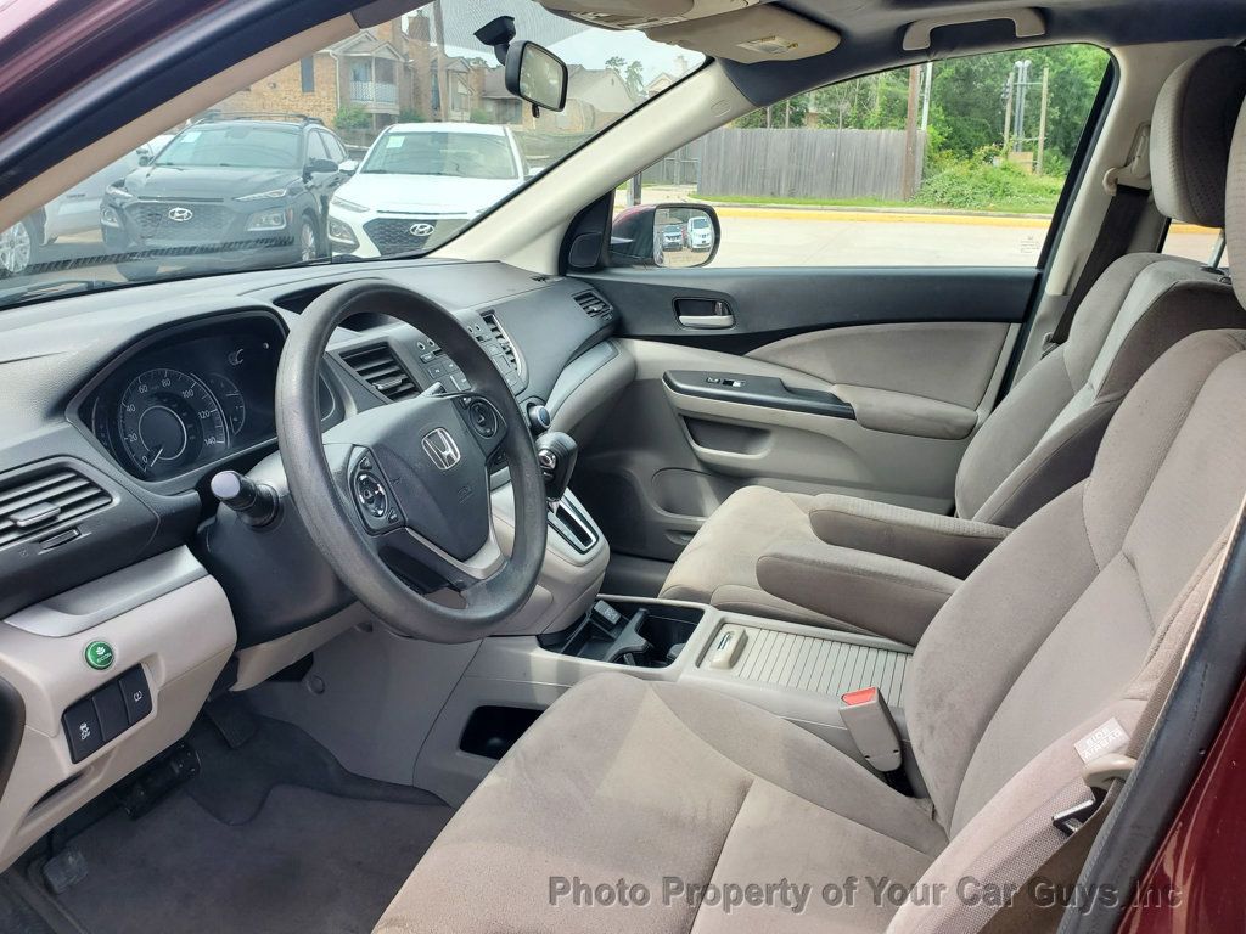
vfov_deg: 53.1
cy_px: 467
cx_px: 623
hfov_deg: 67.3
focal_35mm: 26
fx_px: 936
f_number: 2.4
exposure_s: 1/369
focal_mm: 4.3
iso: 50
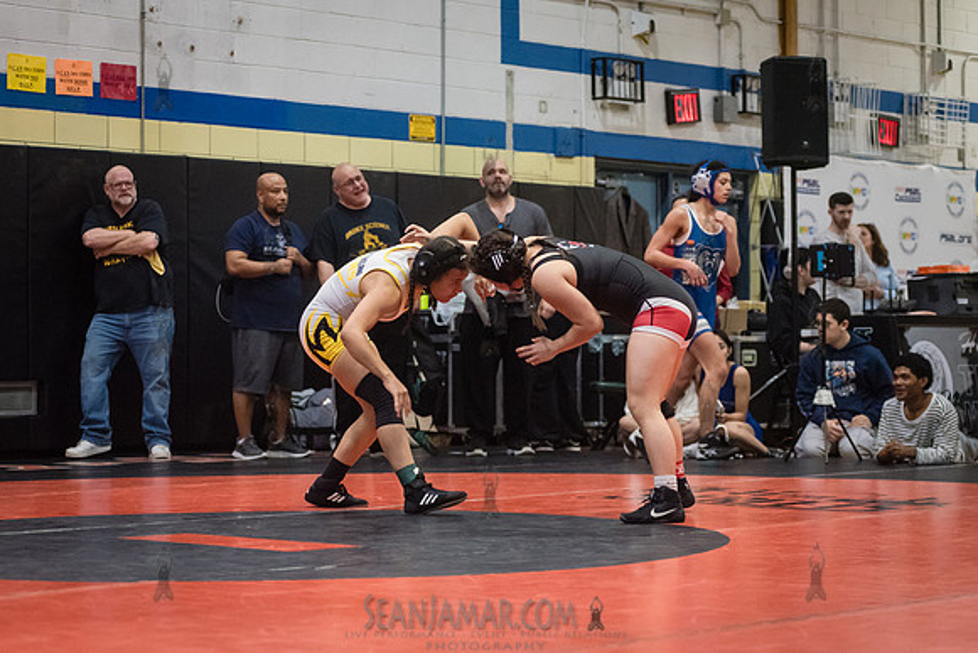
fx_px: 2301
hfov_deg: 24.0
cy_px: 327
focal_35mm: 85
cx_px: 505
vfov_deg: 16.1
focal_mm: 80
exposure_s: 1/400
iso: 8000
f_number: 3.5
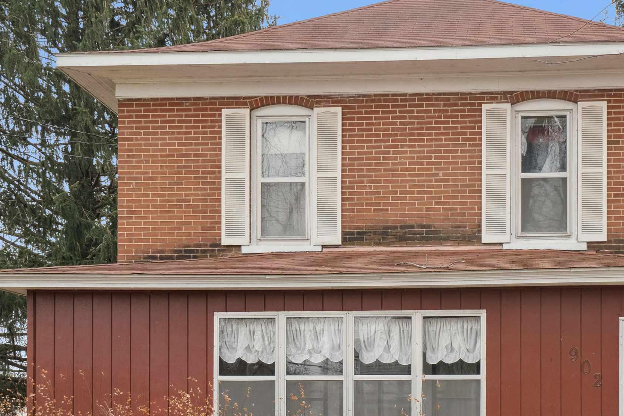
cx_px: 450
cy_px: 286
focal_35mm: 53
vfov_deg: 25.4
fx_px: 919
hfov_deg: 36.8
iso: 400
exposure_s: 1/50
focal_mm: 29
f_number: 9
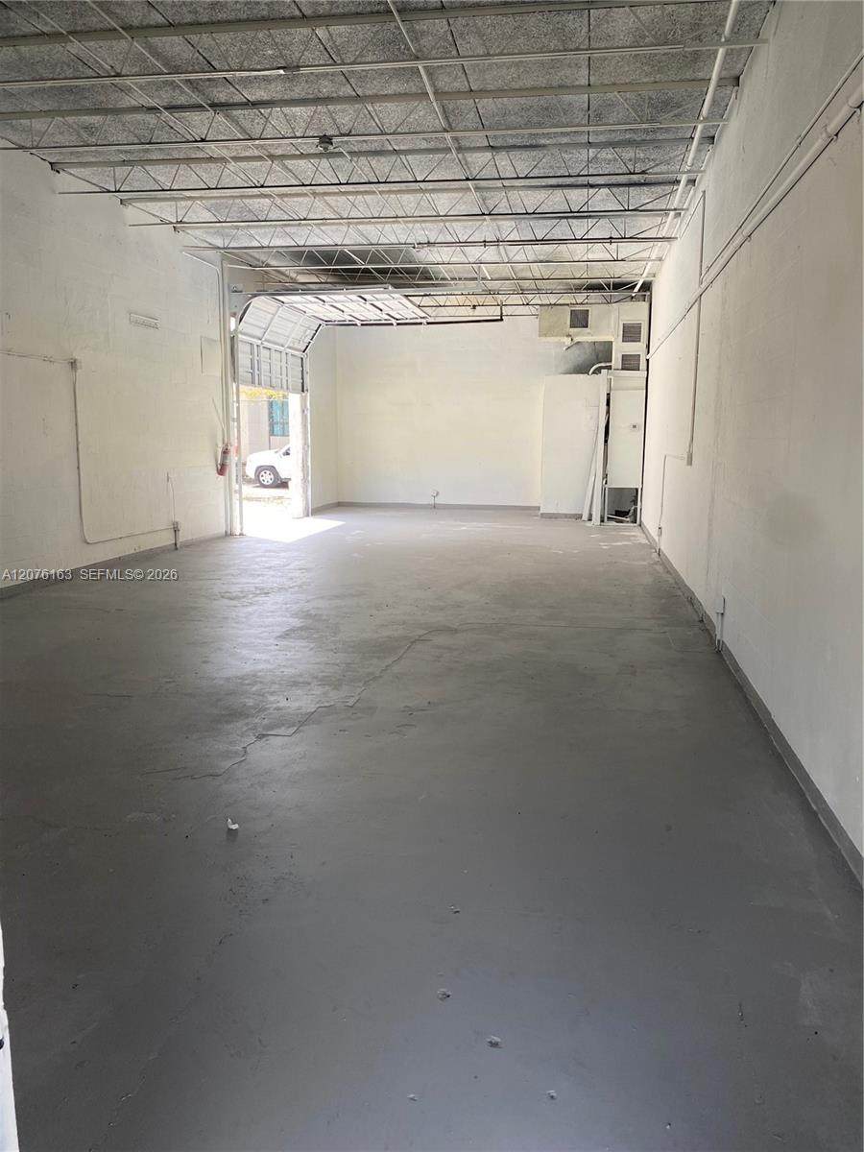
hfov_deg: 53.1
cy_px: 576
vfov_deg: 67.3
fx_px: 865
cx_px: 432
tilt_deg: -9.1
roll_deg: -0.8
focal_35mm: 26
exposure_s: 1/167
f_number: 1.8
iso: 32
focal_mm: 4.25
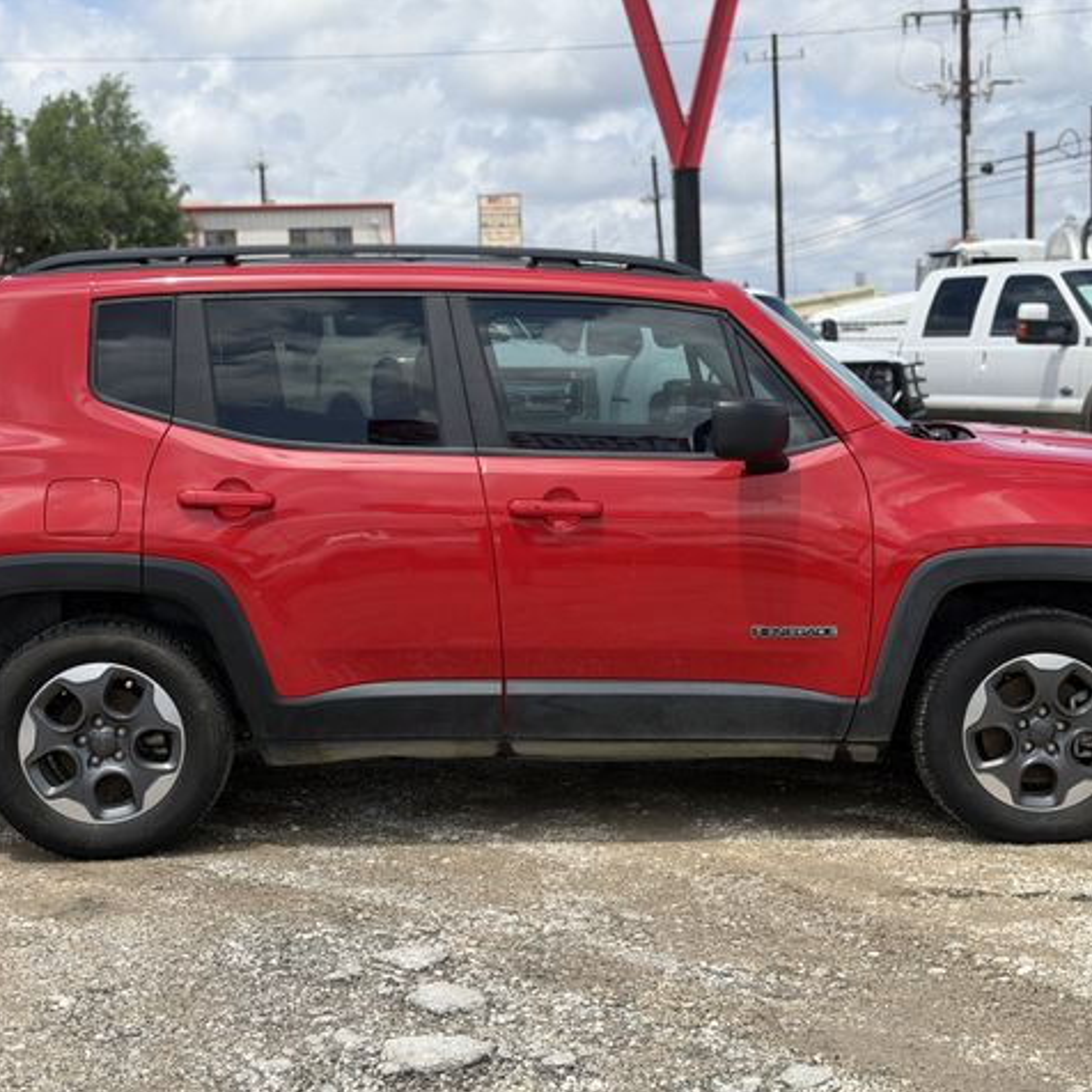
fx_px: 2034
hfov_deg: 30.0
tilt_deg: -5.5
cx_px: 580
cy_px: 548
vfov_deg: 30.0
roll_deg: +2.8
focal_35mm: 57
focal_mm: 6.76
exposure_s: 1/3704
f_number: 1.78
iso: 64
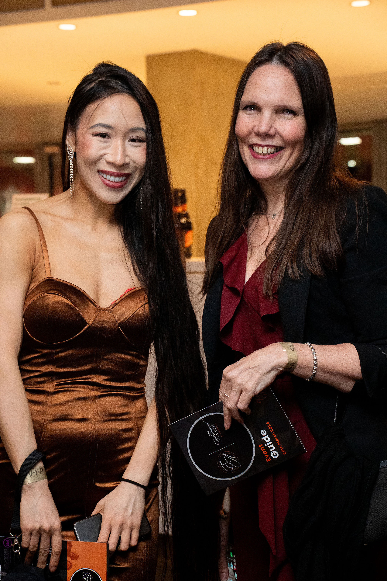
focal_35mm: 75
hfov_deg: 18.2
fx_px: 1209
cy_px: 290
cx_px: 194
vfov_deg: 27.0
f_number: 6.3
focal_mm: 75
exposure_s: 1/250
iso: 10000
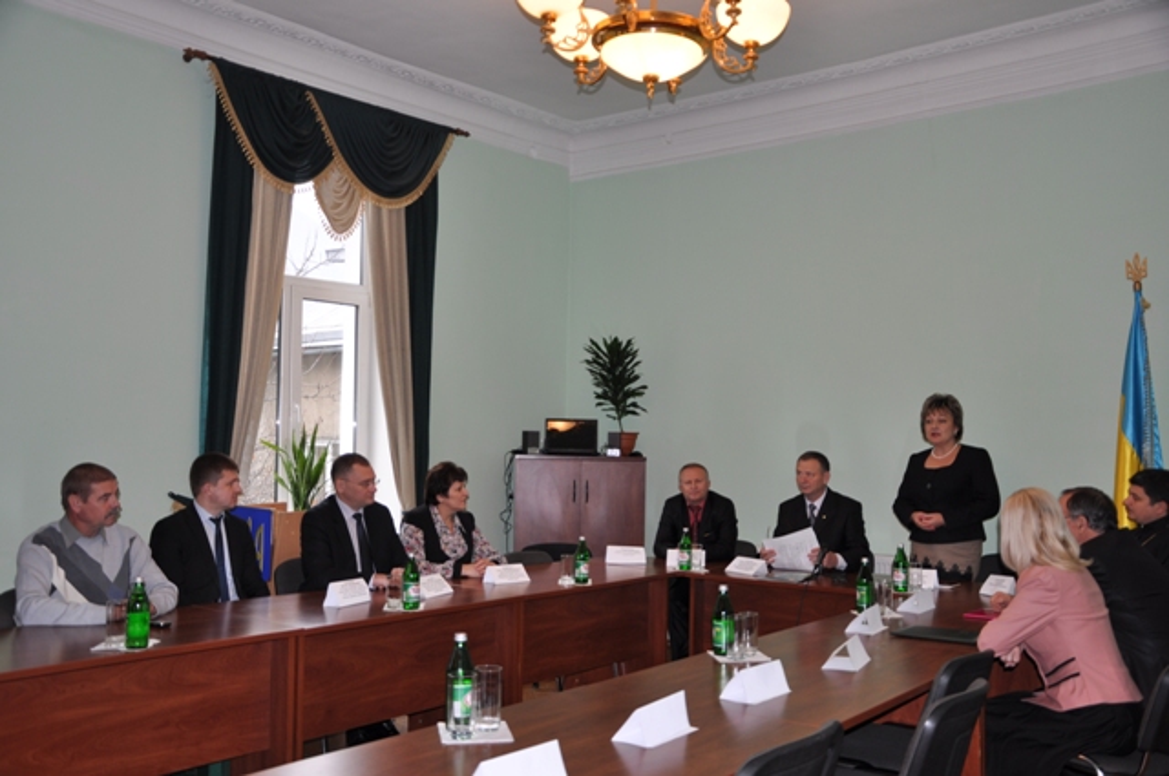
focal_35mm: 33
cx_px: 584
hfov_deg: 57.3
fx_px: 1070
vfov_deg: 39.9
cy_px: 388
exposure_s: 1/60
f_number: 3.8
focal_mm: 22
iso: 200
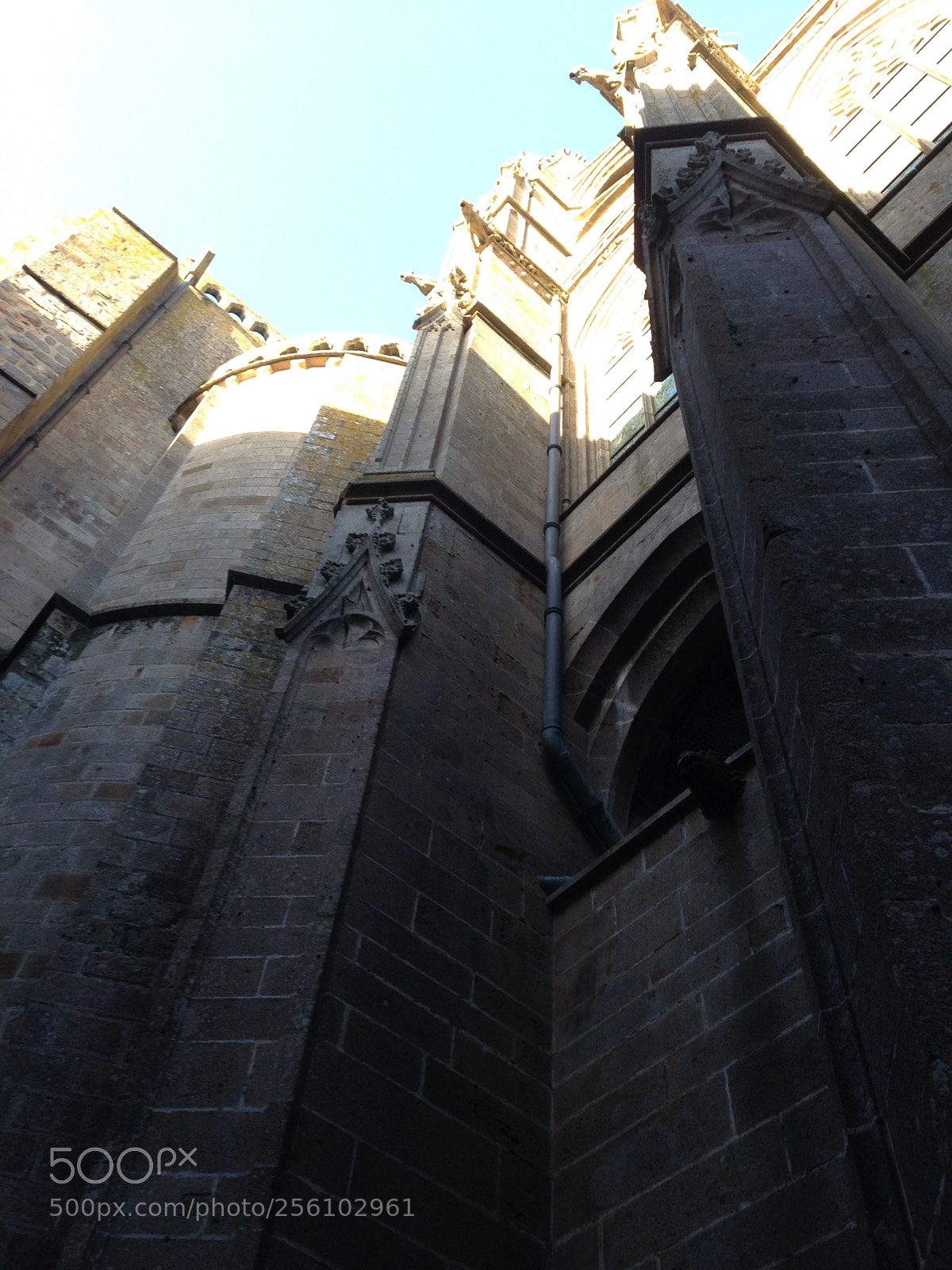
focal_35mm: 33
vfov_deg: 55.4
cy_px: 635
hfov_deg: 42.9
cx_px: 476
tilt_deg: +59.3
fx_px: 1210
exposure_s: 1/120
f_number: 2.4
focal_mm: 4.12
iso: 64
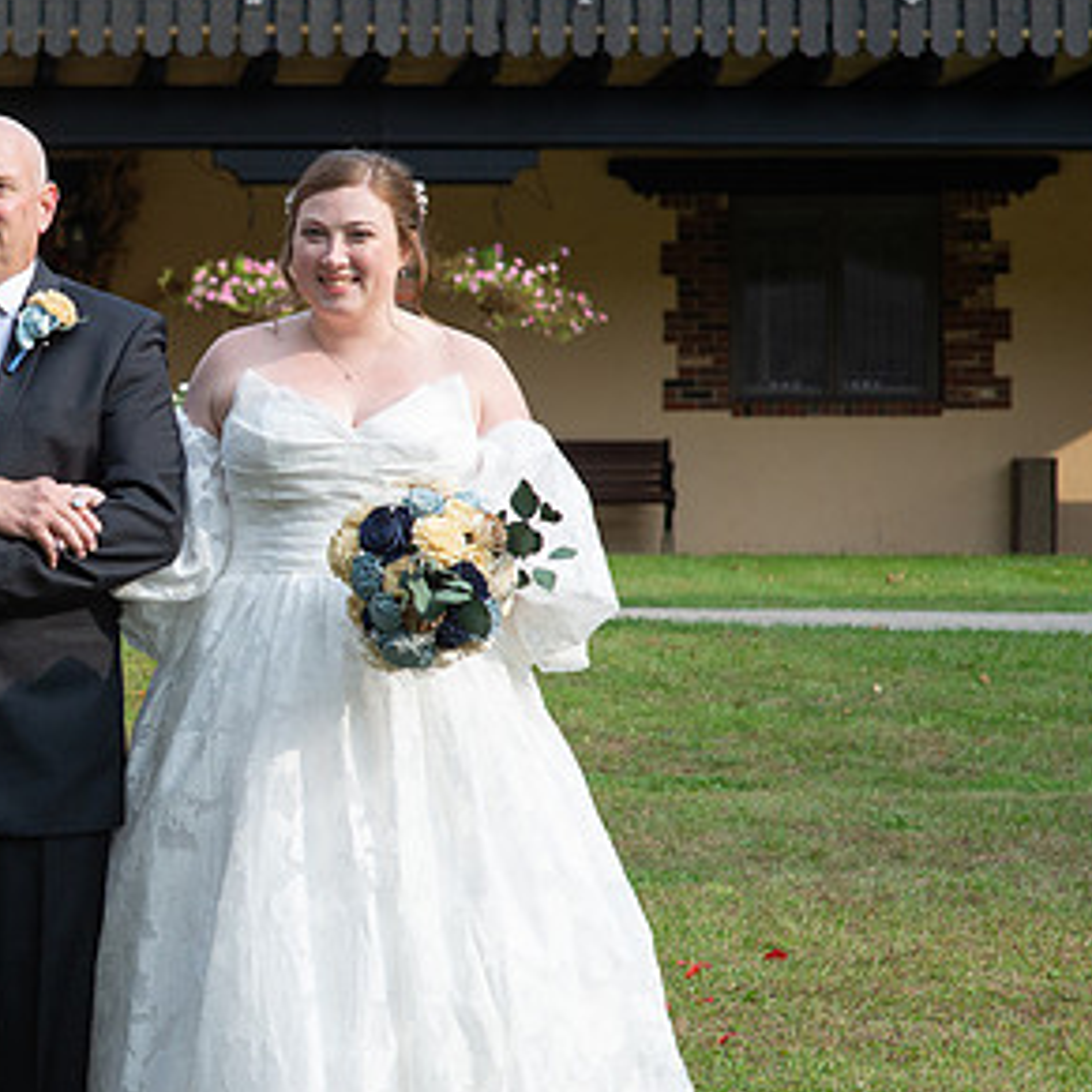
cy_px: 551
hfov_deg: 10.5
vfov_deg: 10.6
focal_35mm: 165
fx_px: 5889
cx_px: 37
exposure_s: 1/1250
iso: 640
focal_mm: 85
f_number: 6.3
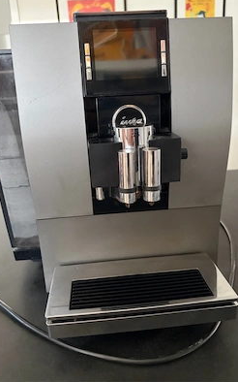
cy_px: 190
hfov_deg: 44.5
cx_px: 116
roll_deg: +3.7
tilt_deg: -18.2
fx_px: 291
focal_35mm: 28
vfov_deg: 66.5
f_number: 1.6
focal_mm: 5.96
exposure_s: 1/38
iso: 640
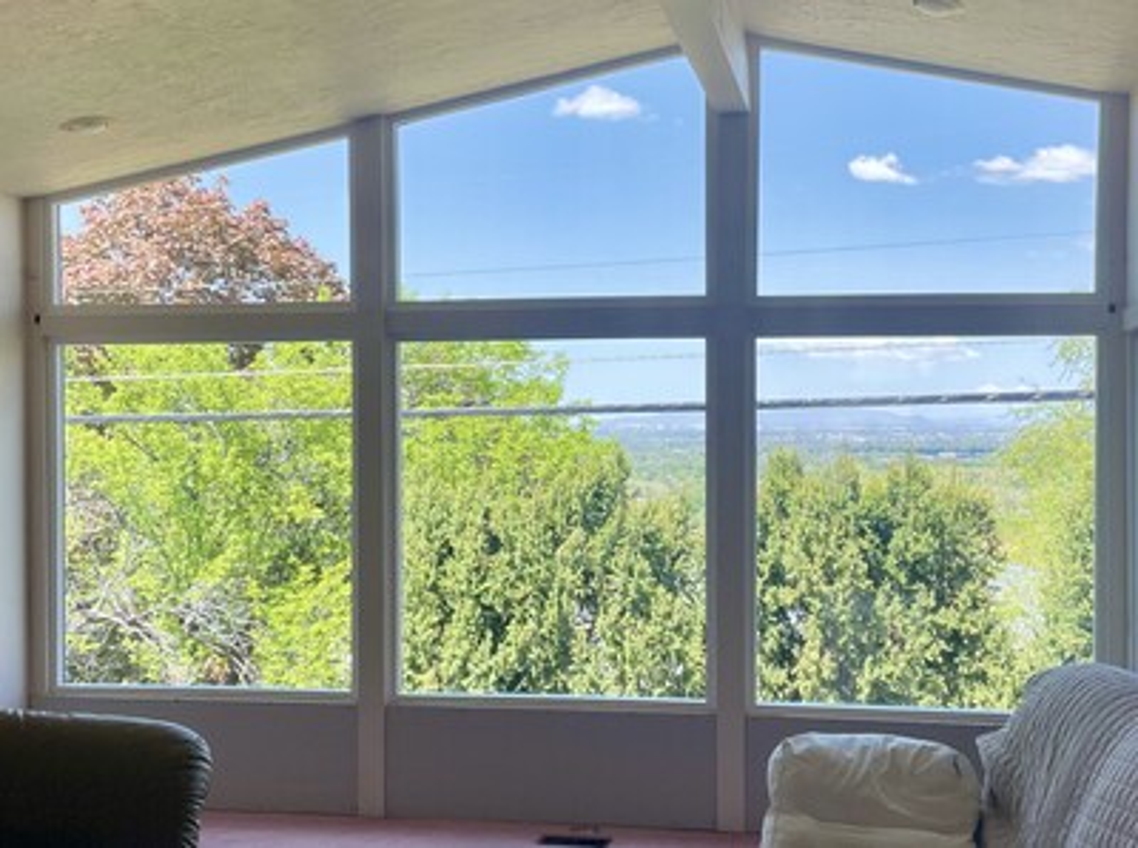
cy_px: 424
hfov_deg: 67.4
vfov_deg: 52.9
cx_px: 569
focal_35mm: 26
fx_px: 853
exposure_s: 1/543
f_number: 1.6
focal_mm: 4.2
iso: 32
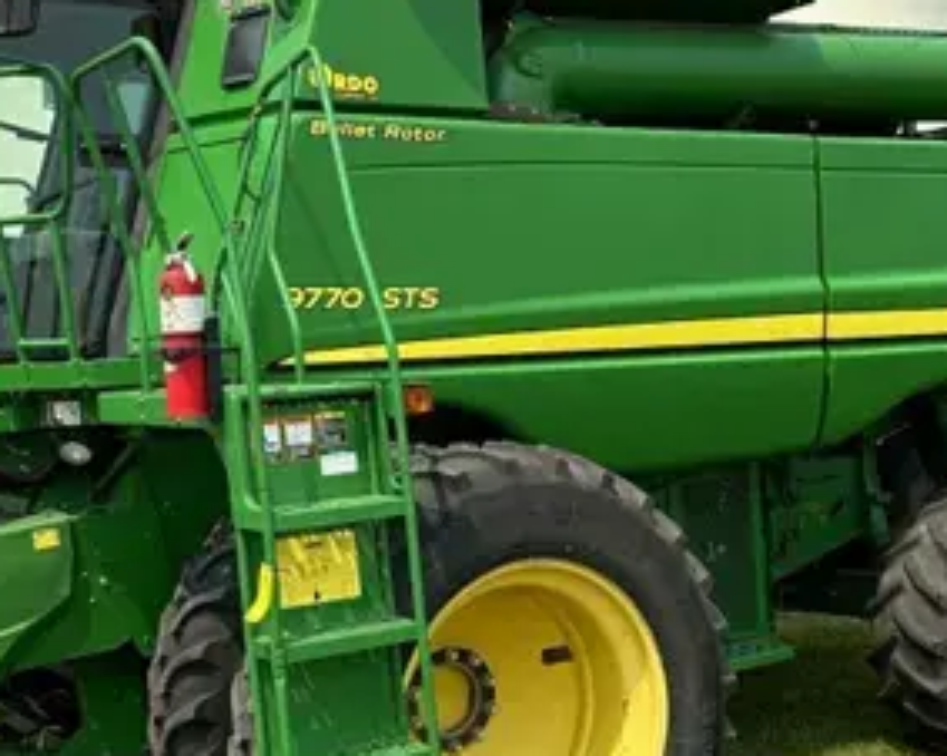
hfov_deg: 35.4
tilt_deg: -1.8
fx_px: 1484
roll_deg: +0.0
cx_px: 489
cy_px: 421
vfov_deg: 28.6
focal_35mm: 53
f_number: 1.78
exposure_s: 1/3472
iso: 80
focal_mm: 6.86
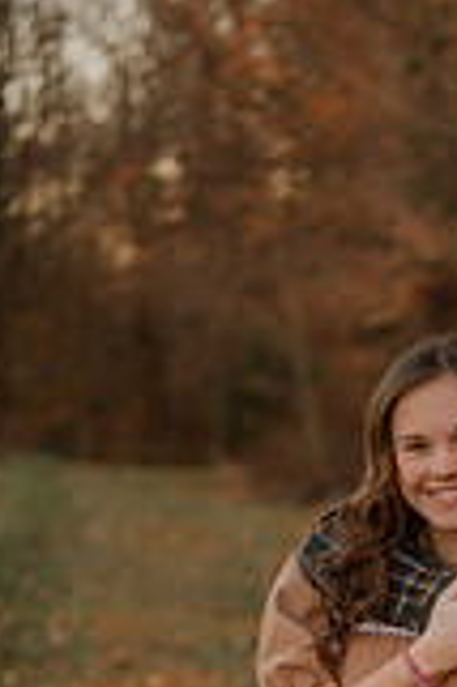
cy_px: 879
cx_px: 609
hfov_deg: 9.6
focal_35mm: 140
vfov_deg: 14.1
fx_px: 2671
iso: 125
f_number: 1.8
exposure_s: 1/125
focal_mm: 50
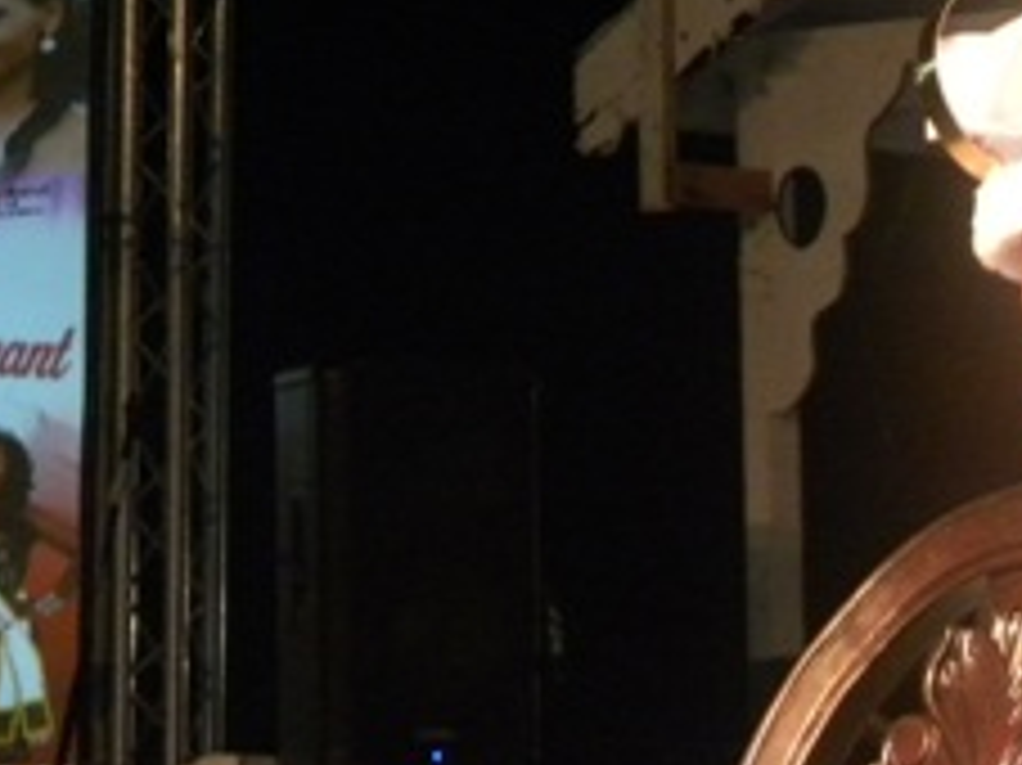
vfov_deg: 6.2
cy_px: 922
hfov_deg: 8.2
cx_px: 1234
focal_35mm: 240
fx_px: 7082
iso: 400
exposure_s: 1/30
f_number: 4
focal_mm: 15.1
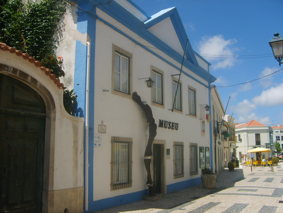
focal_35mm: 35
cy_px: 106
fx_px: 286
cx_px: 142
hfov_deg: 52.6
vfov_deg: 40.7
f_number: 2.8
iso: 50
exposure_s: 1/1000
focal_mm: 5.8
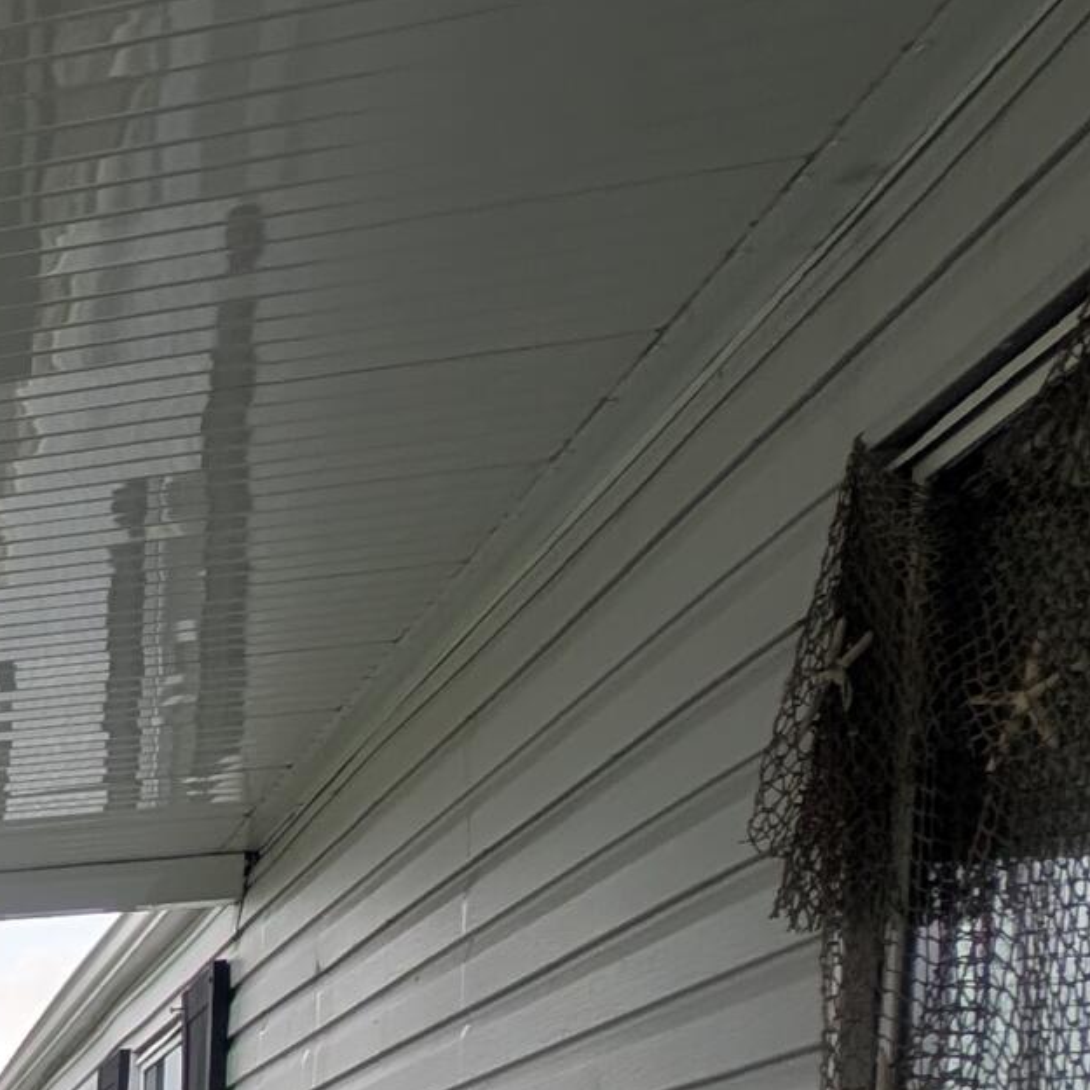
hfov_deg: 21.0
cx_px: -923
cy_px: 1489
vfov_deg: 26.9
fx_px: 1817
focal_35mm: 51
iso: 41
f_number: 1.95
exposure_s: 1/586
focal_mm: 2.23
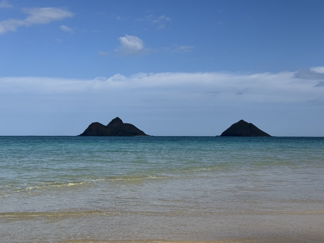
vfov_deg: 30.3
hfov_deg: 39.7
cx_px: 162
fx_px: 449
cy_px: 122
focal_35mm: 48
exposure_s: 1/7092
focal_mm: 6.76
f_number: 1.78
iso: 64
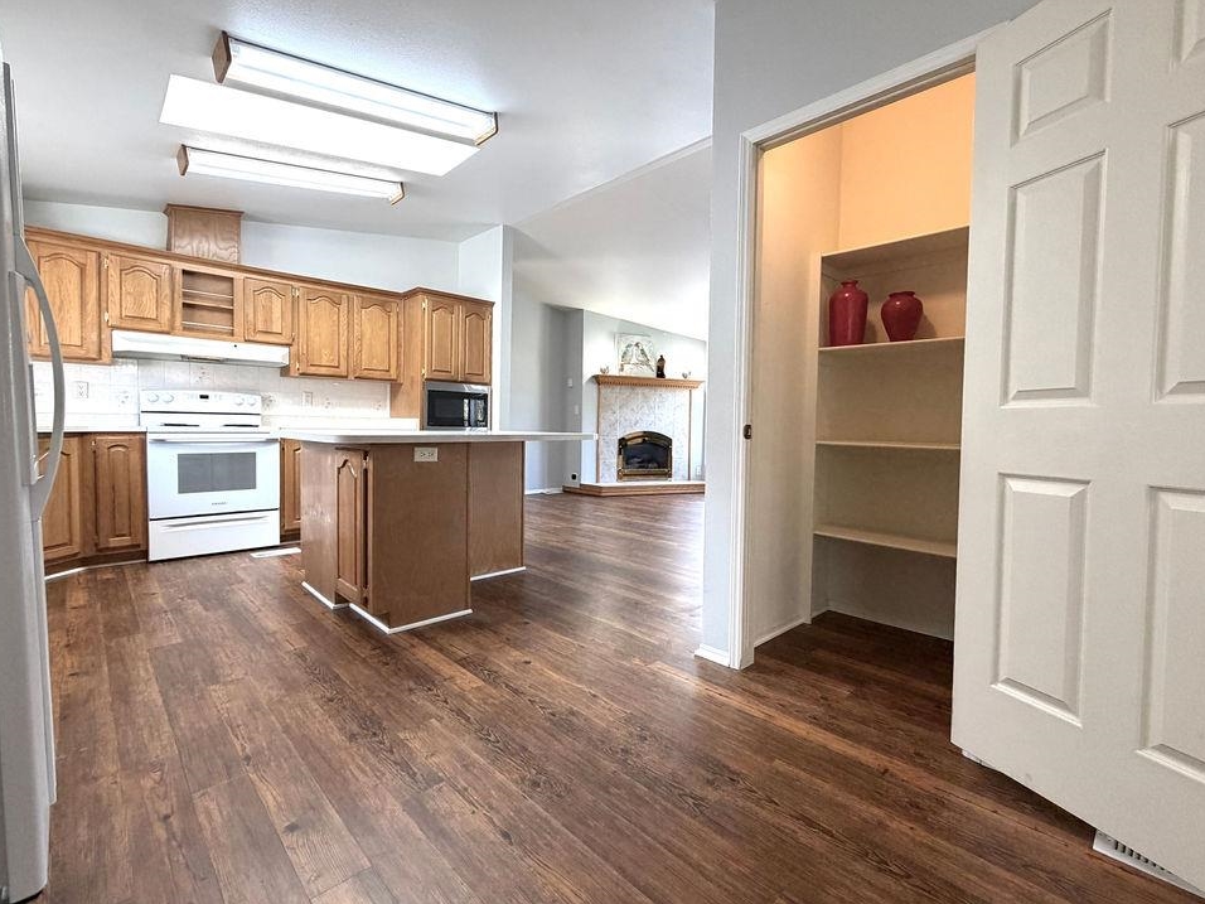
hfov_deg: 98.2
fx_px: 522
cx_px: 613
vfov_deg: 81.7
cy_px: 443
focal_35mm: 15
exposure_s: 1/120
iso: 250
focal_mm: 2.22
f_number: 2.2
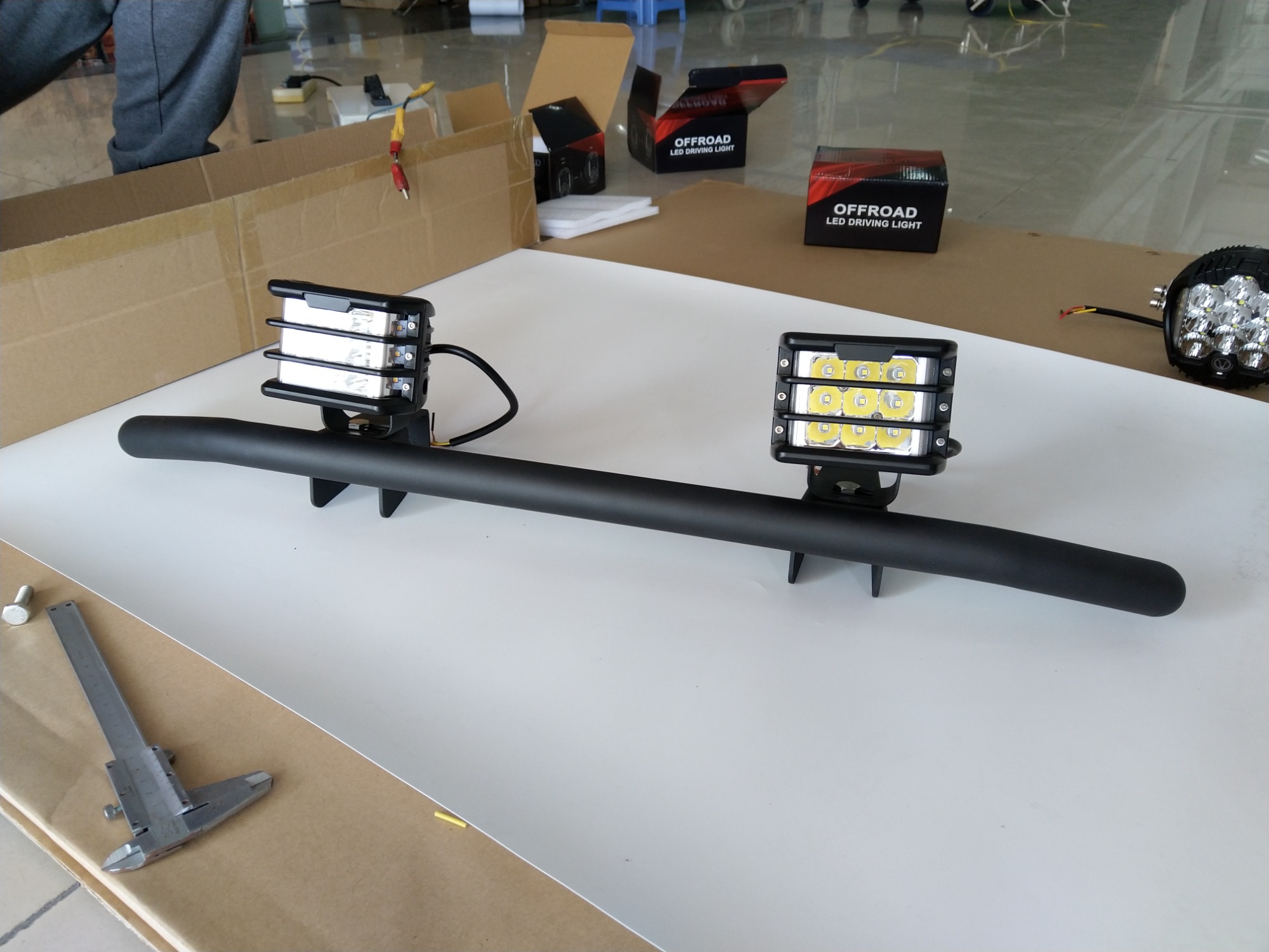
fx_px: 916
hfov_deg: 69.4
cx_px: 634
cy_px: 476
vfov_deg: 54.9
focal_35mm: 25
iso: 100
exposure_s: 1/33
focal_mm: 4.28
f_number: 1.75
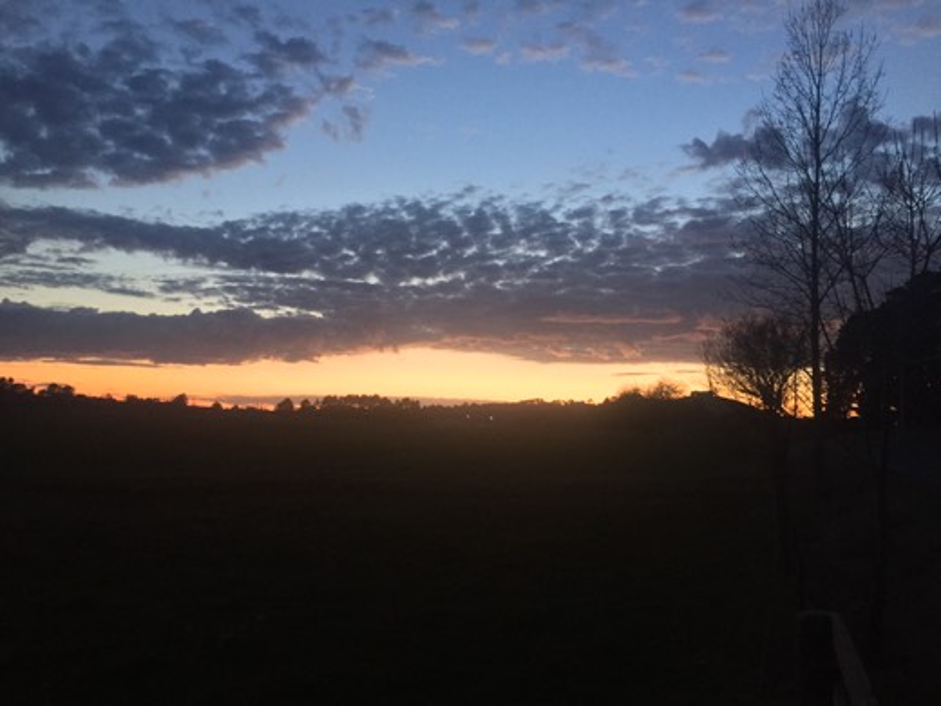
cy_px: 353
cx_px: 470
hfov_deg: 61.7
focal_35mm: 29
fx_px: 788
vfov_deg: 48.2
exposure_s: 1/15
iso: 250
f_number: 2.2
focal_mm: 4.15
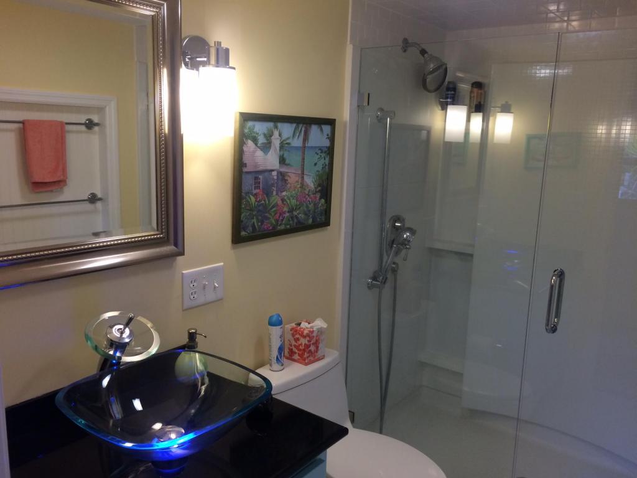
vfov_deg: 48.2
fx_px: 534
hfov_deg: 61.7
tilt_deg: -12.5
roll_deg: -2.4
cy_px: 239
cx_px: 318
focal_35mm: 29
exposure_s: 1/30
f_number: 2.2
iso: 40
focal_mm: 4.15
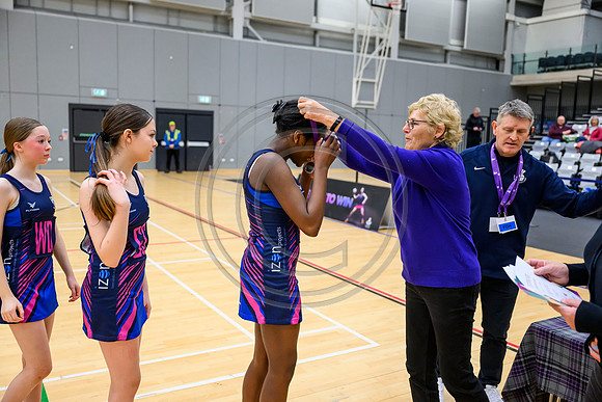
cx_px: 301
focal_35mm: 32
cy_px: 201
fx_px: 544
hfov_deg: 58.0
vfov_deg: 40.6
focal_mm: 32.5
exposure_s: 1/800
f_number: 2.8
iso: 5000
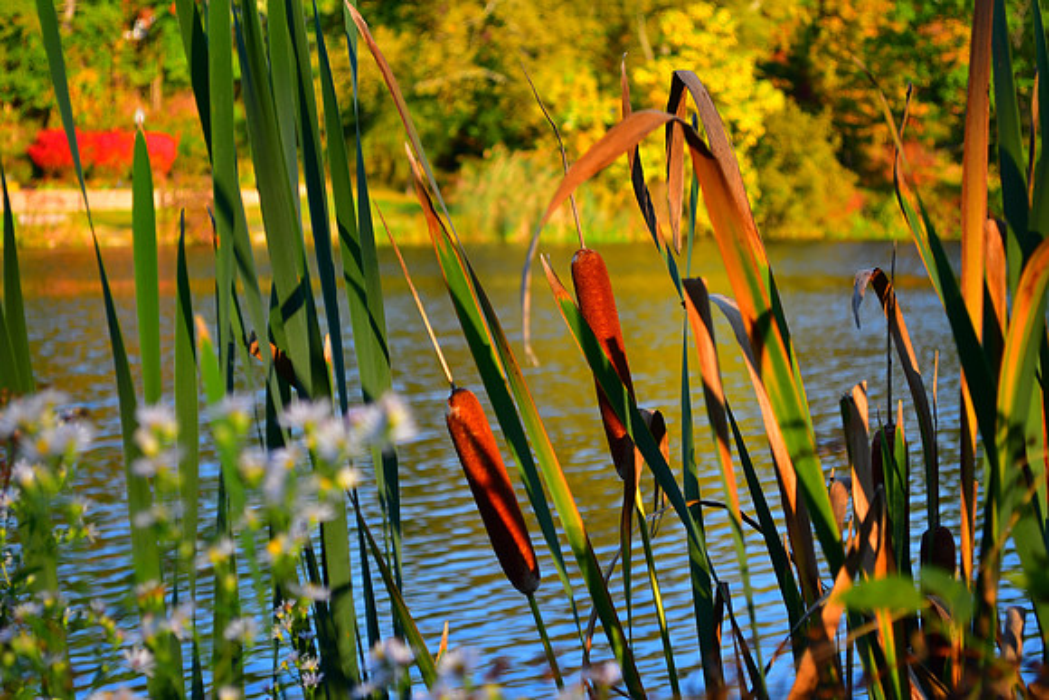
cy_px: 350
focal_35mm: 82
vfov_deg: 16.7
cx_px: 524
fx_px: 2390
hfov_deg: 24.8
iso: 200
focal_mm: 55
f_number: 5.6
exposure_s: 1/200
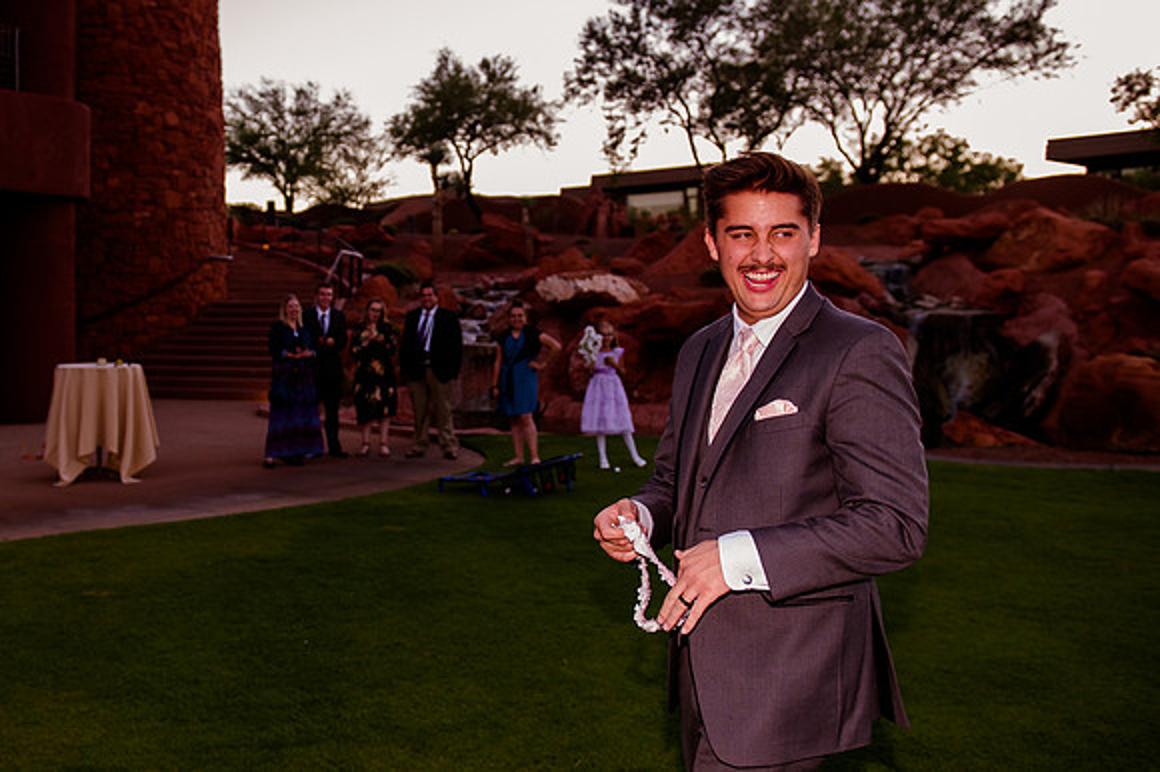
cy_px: 341
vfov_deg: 31.4
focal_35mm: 43
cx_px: 391
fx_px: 1372
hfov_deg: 45.2
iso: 640
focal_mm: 27
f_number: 3.2
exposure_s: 1/320
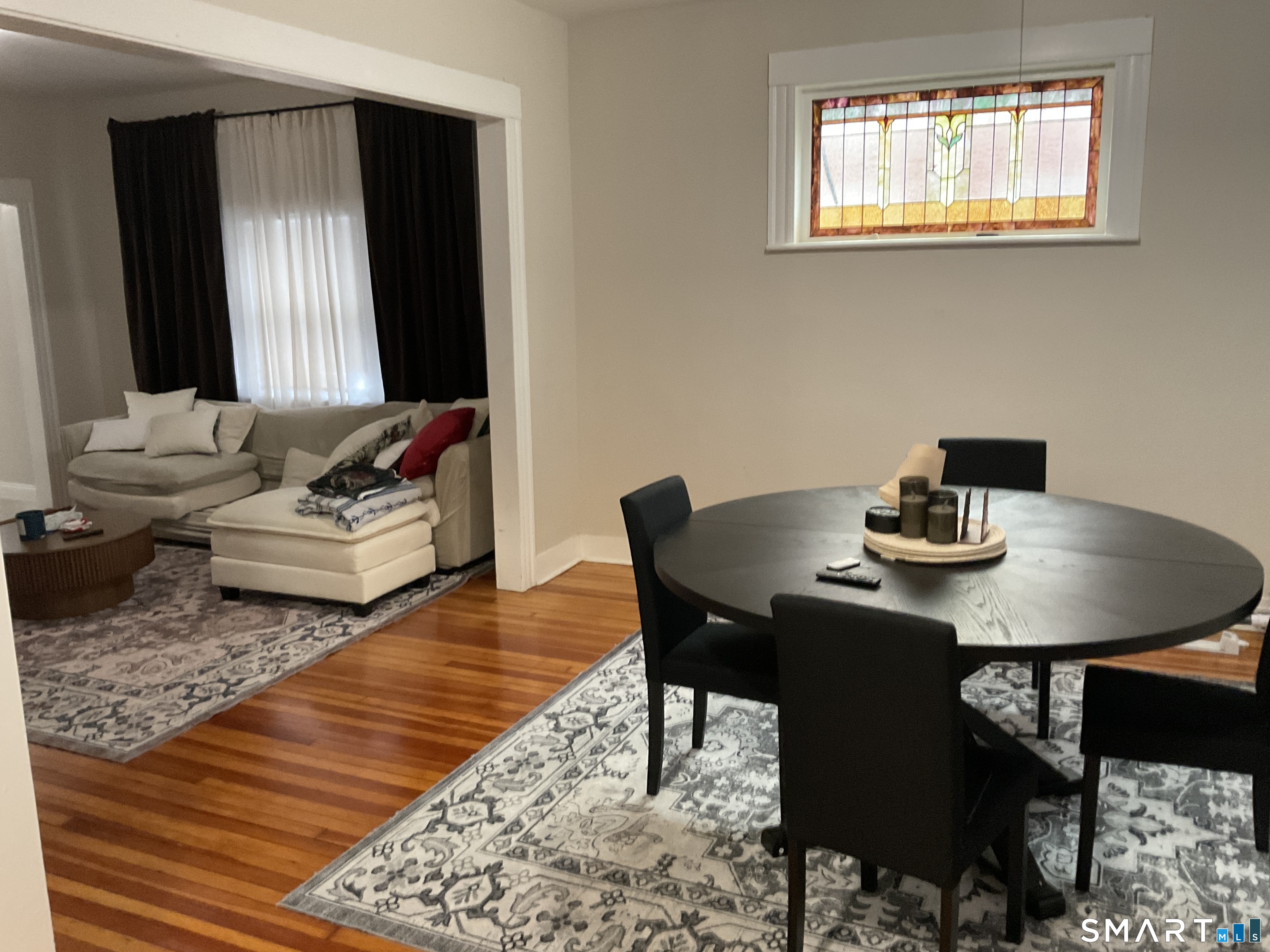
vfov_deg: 48.2
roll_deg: +0.8
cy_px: 476
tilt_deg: -9.0
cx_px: 635
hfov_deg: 61.7
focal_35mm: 29
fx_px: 1064
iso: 250
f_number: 1.8
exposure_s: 1/40
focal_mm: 3
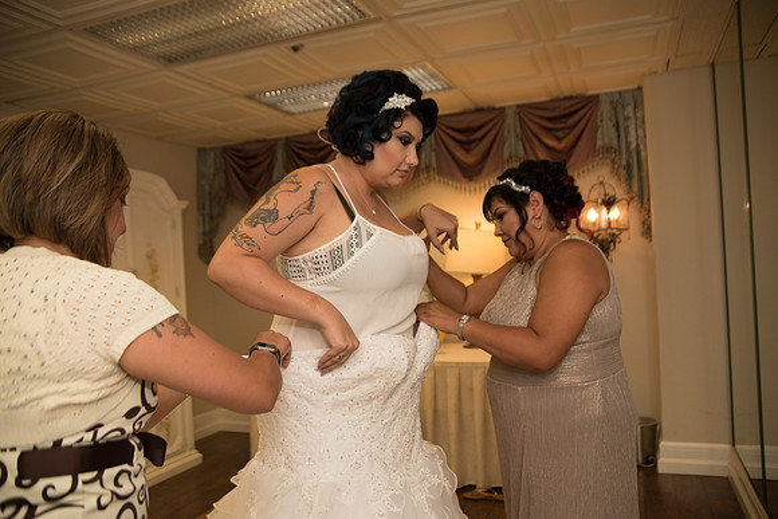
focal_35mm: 28
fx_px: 605
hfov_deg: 65.5
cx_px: 389
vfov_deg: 46.4
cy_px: 260
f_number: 2.8
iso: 800
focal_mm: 28
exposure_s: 1/640
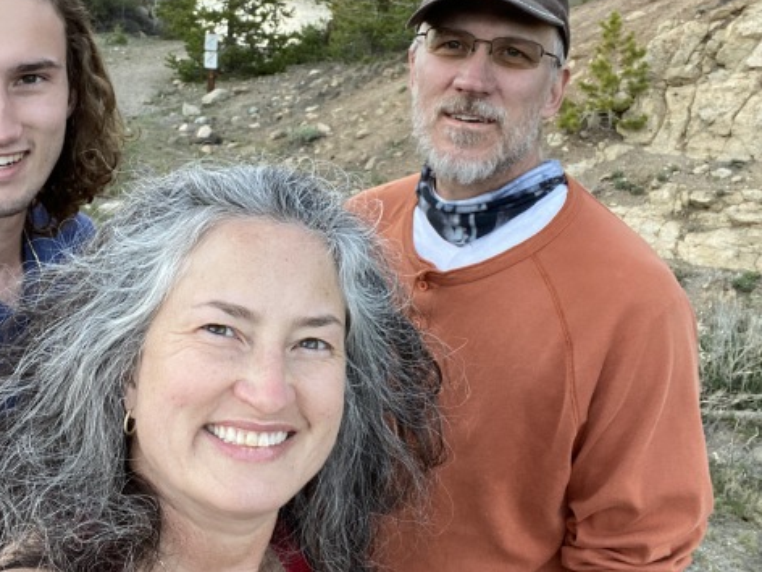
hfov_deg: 47.7
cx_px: 324
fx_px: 859
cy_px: 205
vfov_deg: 36.5
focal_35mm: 39
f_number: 2.2
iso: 100
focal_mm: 2.71
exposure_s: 1/87
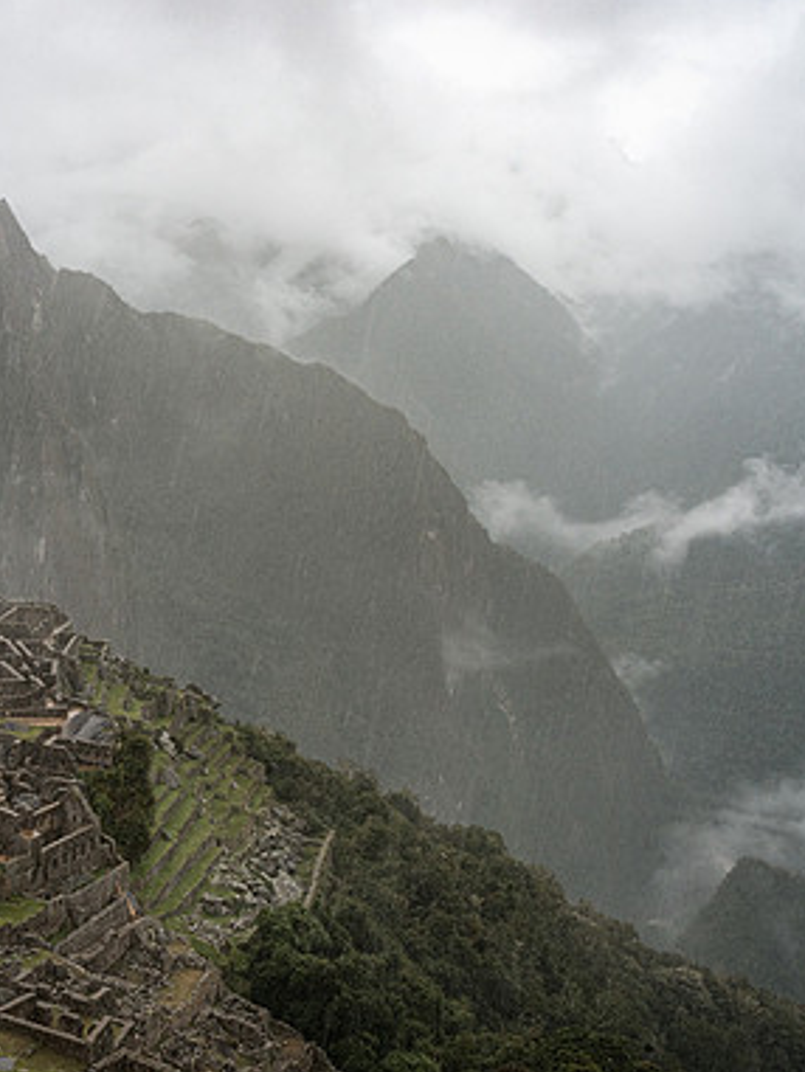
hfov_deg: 35.0
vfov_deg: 45.8
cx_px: 310
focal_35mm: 41
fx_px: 1271
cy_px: 536
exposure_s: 1/200
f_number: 13
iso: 500
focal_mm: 28
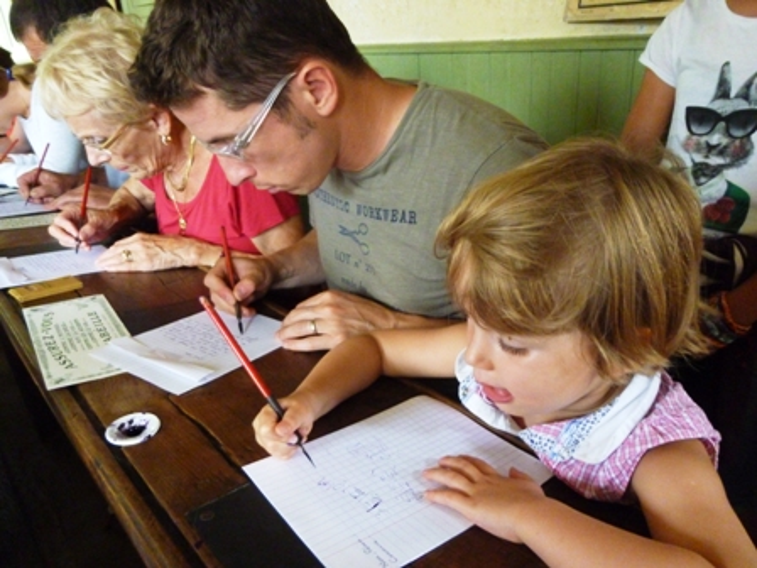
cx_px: 378
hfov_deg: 69.4
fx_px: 547
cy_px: 284
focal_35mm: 25
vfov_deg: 54.9
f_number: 3.1
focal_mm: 4.5
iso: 800
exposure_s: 1/40
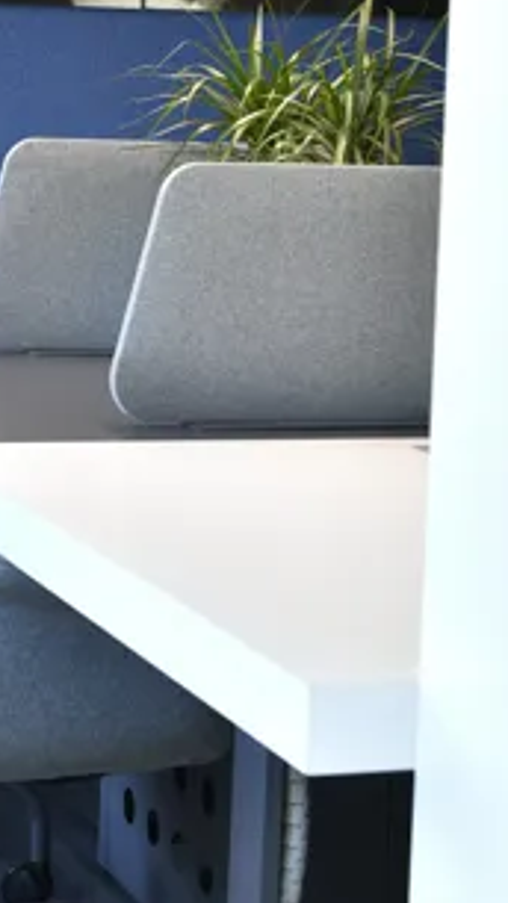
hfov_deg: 11.4
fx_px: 2540
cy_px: 291
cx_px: 62
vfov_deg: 20.1
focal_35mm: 106
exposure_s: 1/40
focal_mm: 48
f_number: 5.6
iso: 640
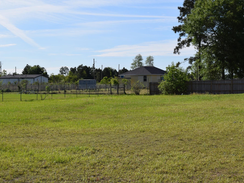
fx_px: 465
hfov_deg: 29.4
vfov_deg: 22.2
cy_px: 92
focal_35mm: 66
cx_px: 125
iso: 200
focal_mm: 40
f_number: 10
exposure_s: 1/400
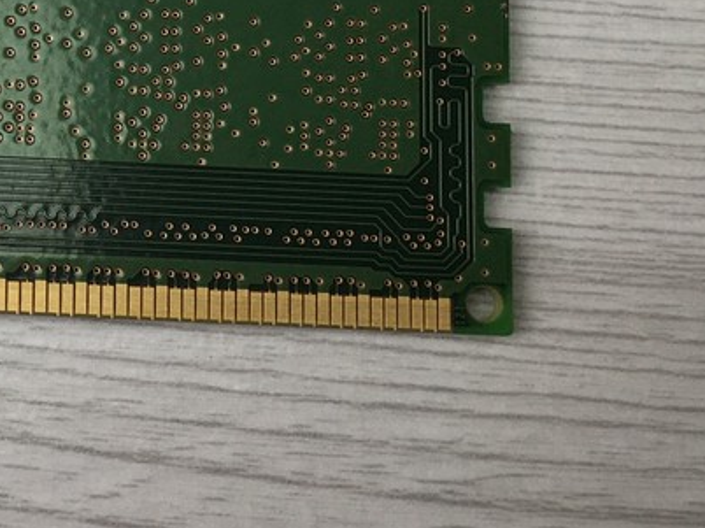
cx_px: -345
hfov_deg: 17.1
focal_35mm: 104
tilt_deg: -81.3
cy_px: 54
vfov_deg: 14.1
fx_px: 2117
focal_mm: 4.15
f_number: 2.2
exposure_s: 1/100
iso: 25
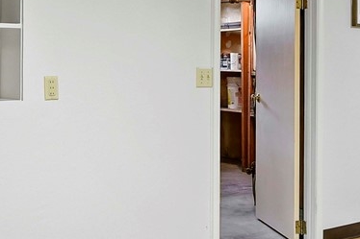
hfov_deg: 29.6
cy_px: 52
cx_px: 214
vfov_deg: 19.8
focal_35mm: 68
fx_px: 680
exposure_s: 1/1.67
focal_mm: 15
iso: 200
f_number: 8
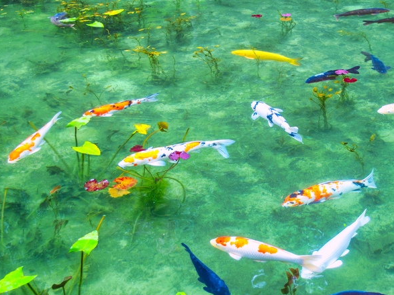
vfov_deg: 26.5
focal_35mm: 55
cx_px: 229
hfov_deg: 34.9
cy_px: 132
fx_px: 626
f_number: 4.5
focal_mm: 28
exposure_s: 1/80
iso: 100
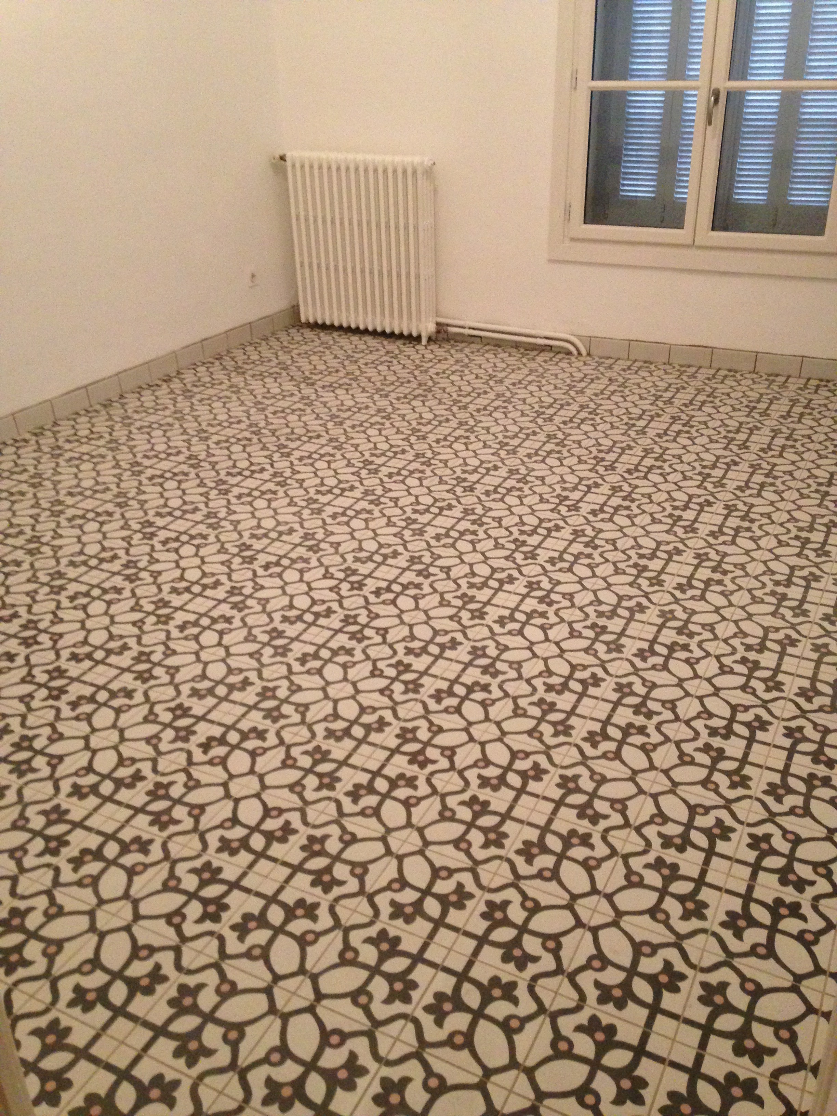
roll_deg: +1.2
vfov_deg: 55.4
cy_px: 558
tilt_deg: -28.0
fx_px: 1064
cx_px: 418
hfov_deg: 42.9
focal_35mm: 33
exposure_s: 1/20
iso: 400
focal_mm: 4.12
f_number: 2.4
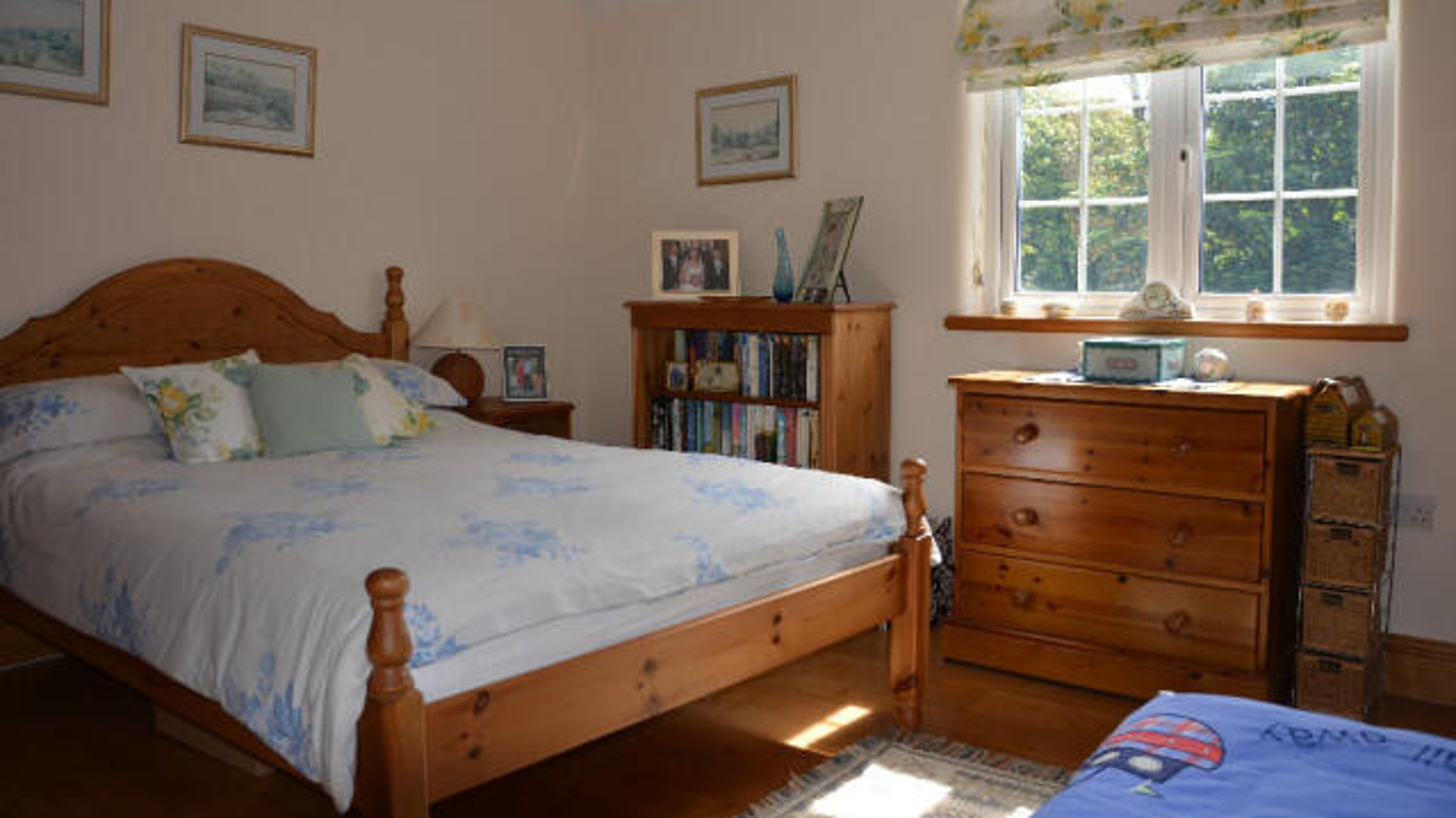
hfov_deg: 66.1
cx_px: 728
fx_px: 1119
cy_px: 366
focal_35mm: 29
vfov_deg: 40.1
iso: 100
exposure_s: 1/60
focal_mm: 18
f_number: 3.5
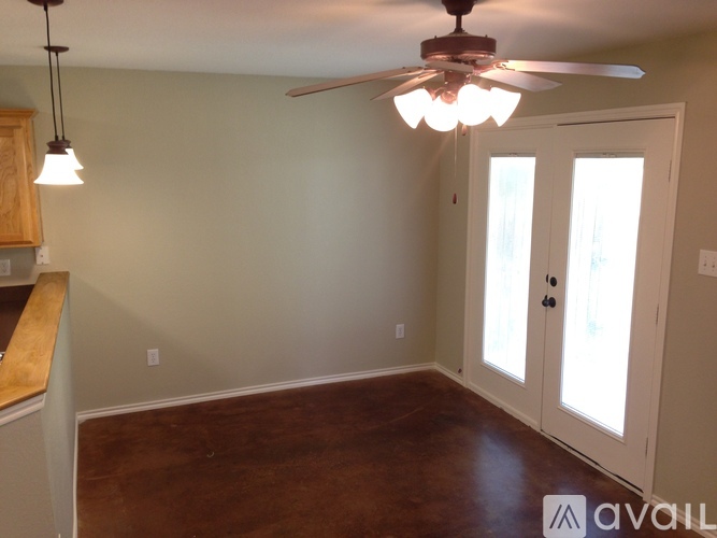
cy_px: 269
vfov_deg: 42.9
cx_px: 358
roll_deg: +0.1
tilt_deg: -10.7
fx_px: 683
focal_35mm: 33
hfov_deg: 55.4
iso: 64
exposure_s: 1/20
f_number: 2.4
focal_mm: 4.12
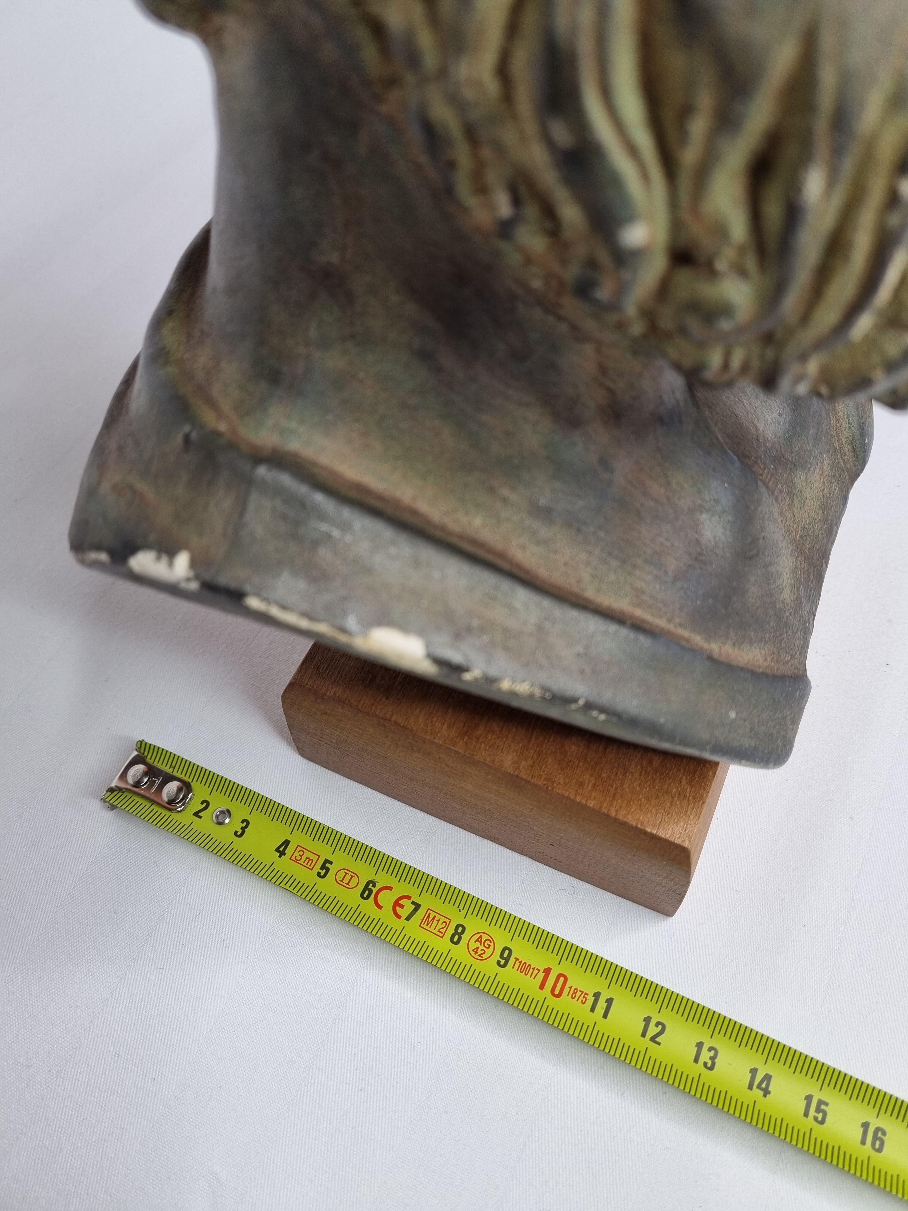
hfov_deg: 53.1
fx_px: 909
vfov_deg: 67.3
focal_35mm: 26
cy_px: 606
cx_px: 454
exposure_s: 1/120
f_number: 1.8
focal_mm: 5.4
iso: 50
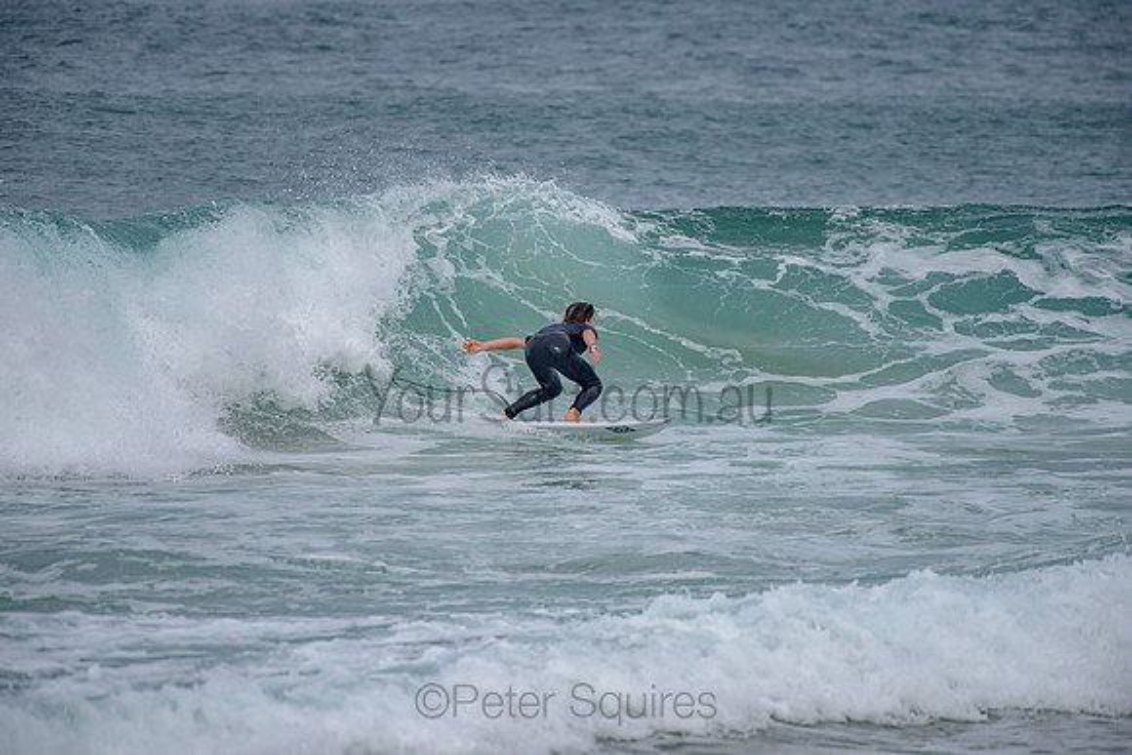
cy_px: 378
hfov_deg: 4.1
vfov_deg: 2.8
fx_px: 15725
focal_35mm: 500
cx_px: 566
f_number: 5.6
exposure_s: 1/2000
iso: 200
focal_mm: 500
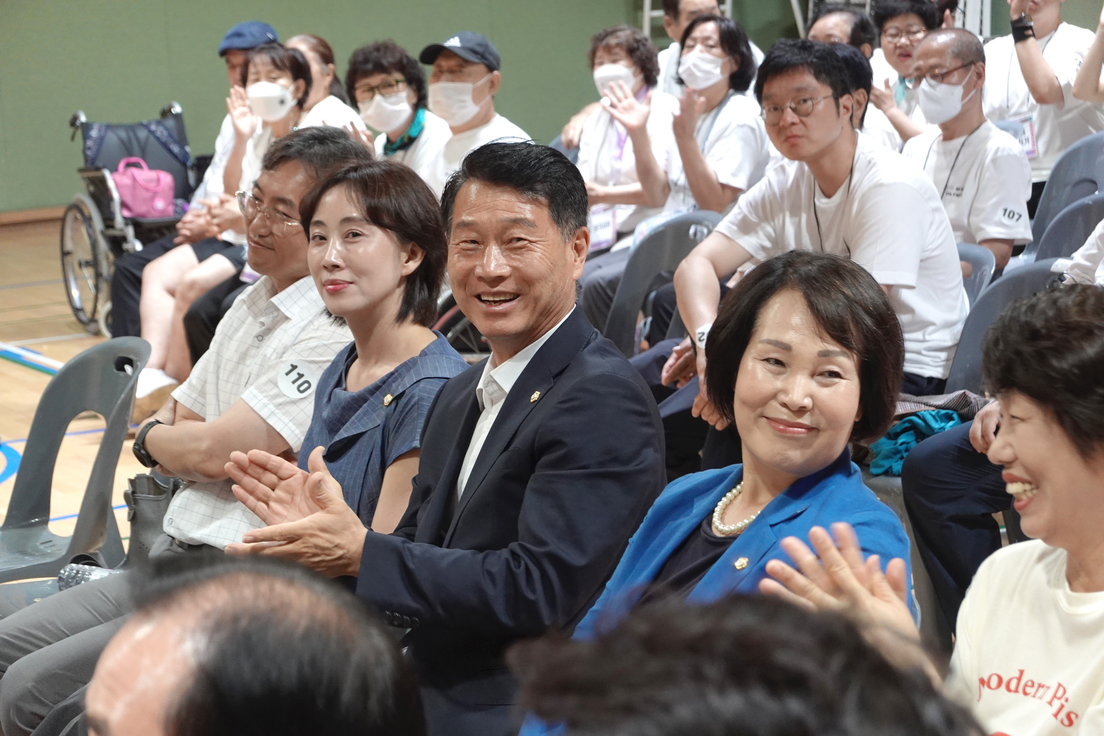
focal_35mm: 113
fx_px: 3465
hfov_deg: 18.1
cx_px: 552
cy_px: 368
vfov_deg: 12.1
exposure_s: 1/60
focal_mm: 41.15
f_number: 4.5
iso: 800
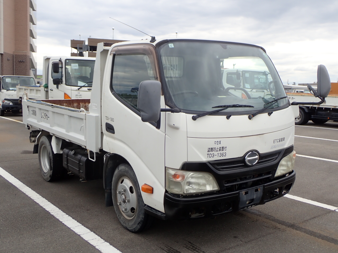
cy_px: 126
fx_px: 371
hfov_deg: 49.0
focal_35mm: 38
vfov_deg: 37.7
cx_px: 169
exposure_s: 1/200
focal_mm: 6.86
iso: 100
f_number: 3.5
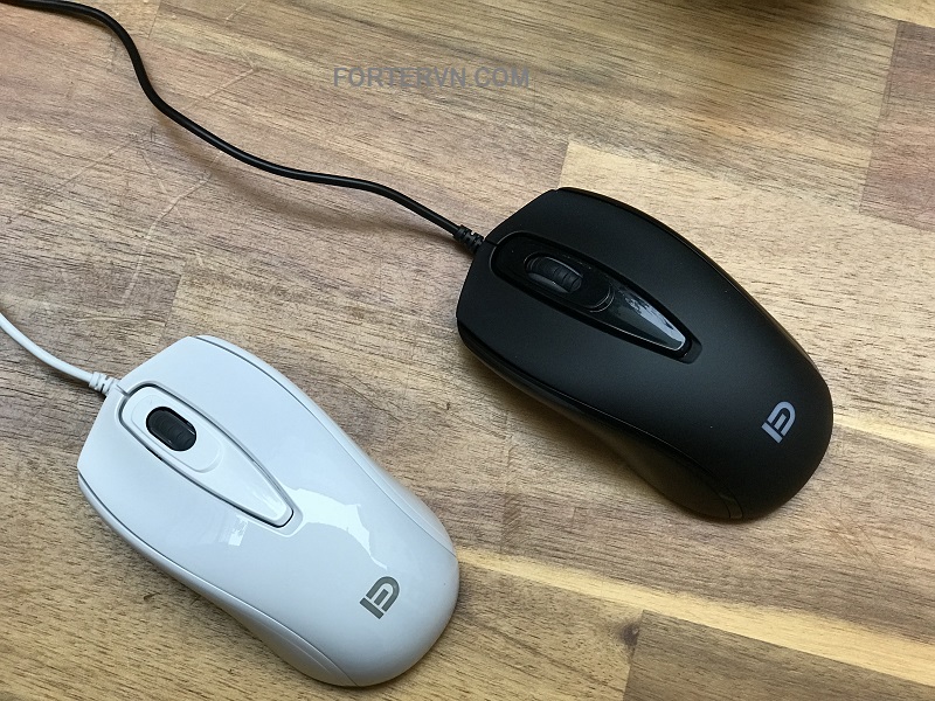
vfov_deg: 25.7
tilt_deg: -76.8
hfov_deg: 33.8
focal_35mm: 57
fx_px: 1540
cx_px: 468
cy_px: 350
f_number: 2.8
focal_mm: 6.6
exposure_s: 1/50
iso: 80
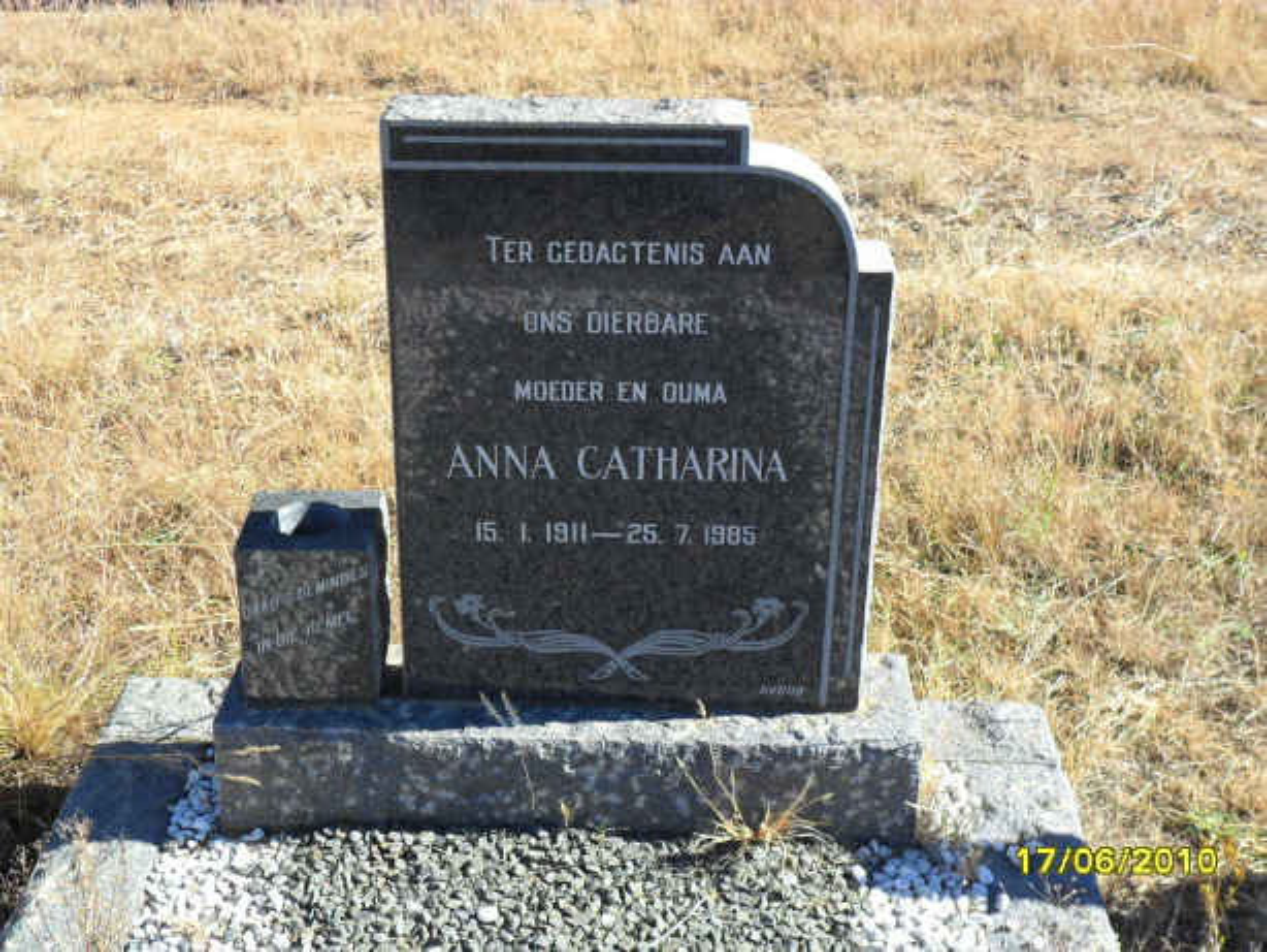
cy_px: 476
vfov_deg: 28.1
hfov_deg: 36.8
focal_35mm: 52
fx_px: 1904
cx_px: 634
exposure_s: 1/180
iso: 100
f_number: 5
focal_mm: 9.3
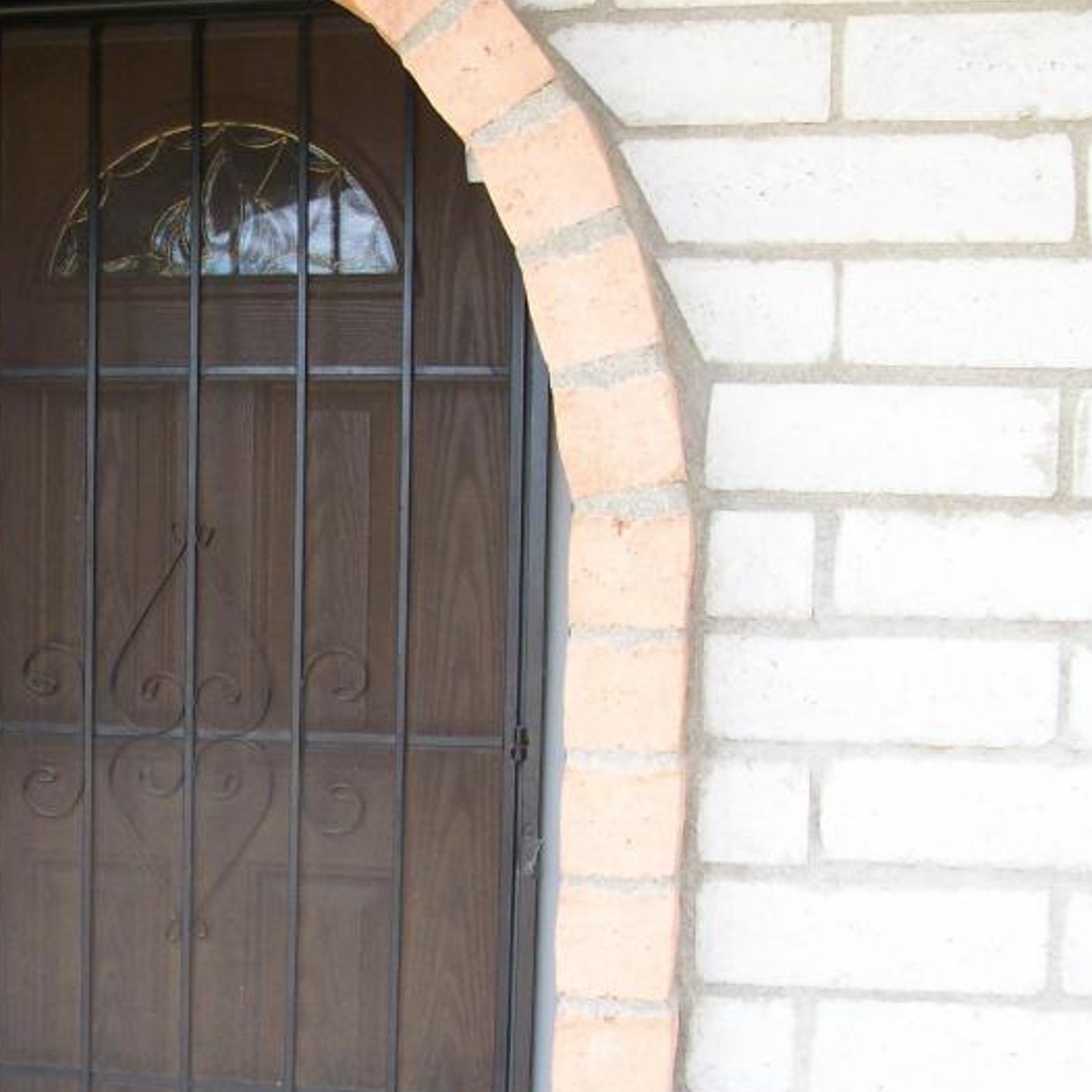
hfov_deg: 26.5
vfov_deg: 27.6
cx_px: 56
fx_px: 2213
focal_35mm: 62
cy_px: 687
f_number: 2.7
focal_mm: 6
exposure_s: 1/96.4
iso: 80
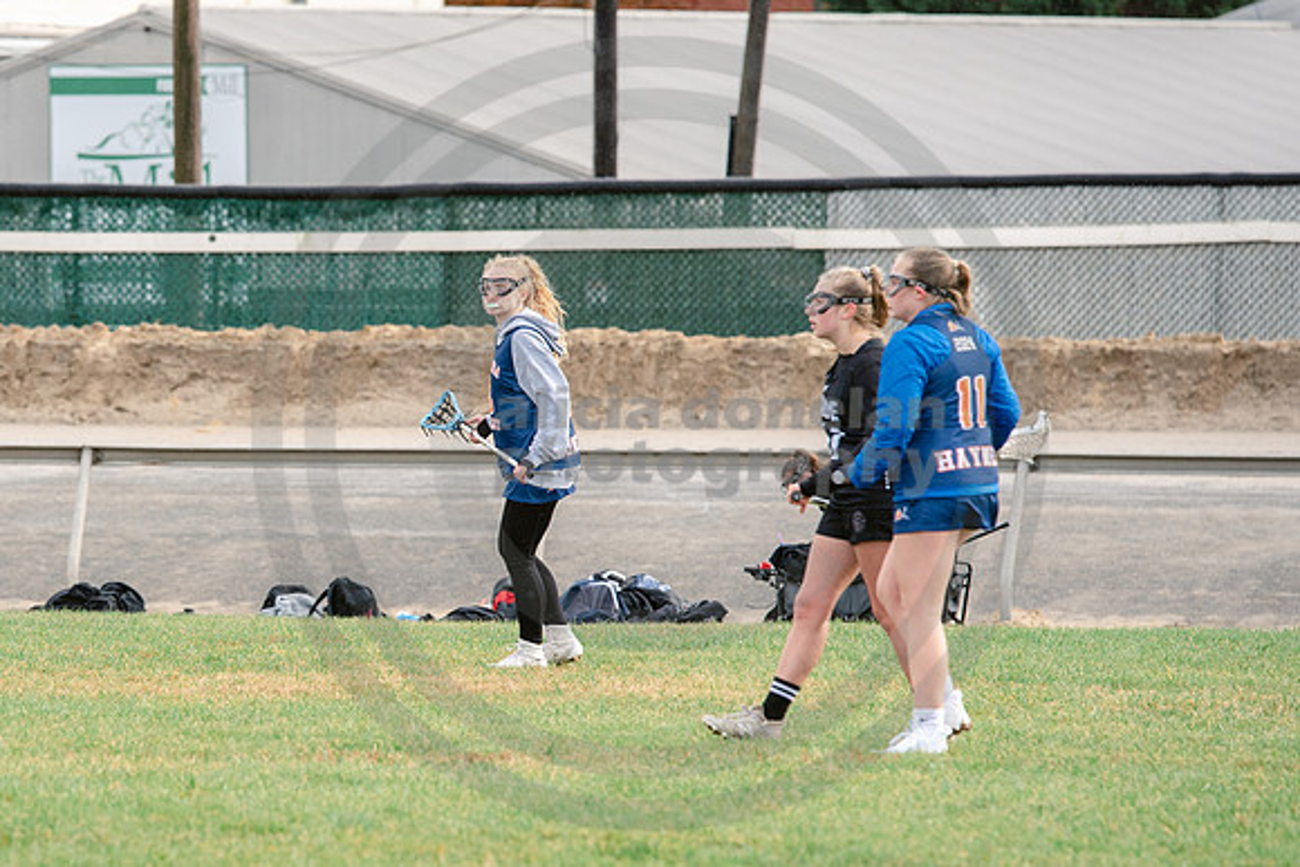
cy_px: 528
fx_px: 13197
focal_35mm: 365
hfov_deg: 5.6
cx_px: 242
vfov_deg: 3.8
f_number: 4
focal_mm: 200
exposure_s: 1/1000
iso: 400
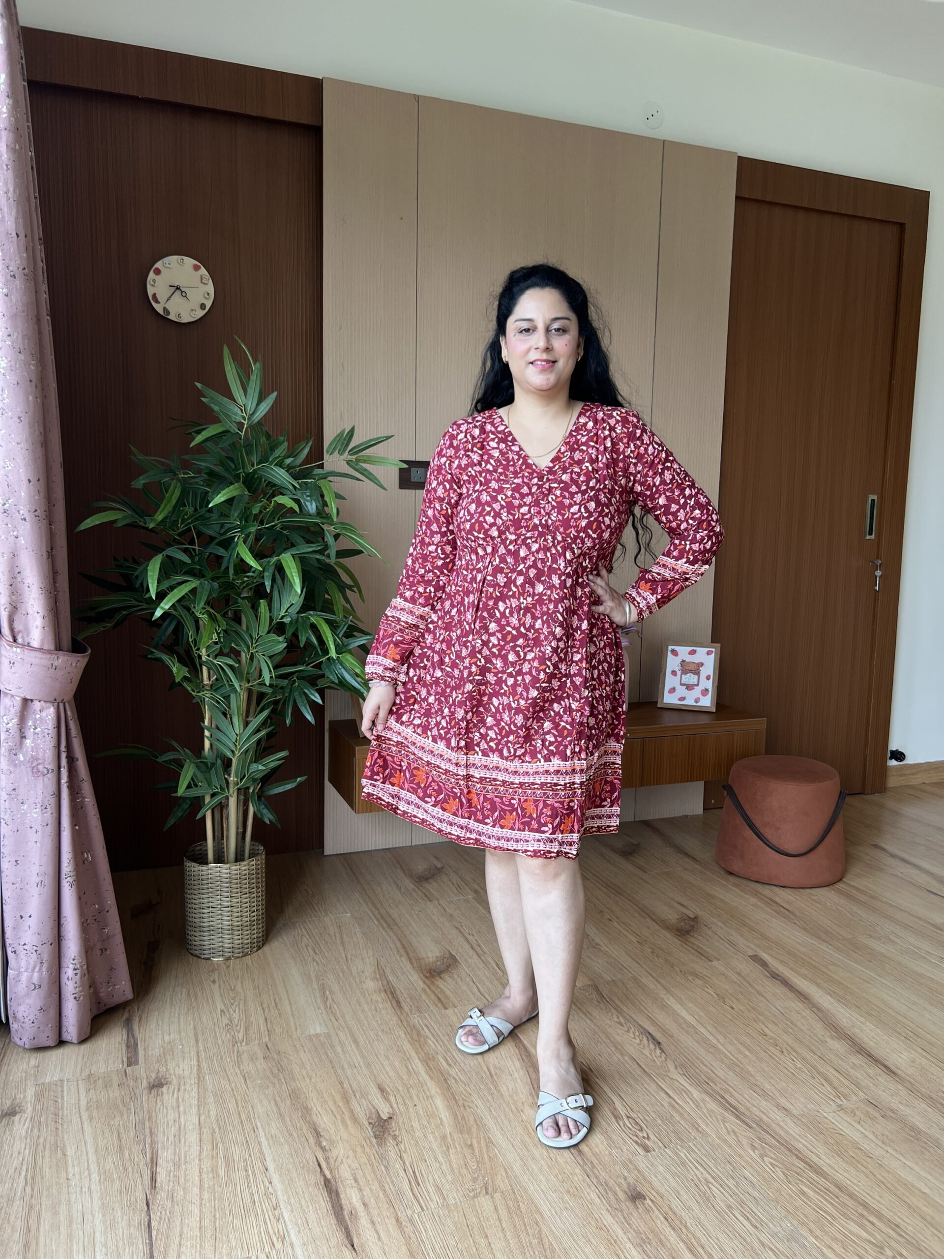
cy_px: 630
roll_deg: -0.7
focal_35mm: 26
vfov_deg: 67.3
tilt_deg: -6.8
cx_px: 472
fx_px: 945
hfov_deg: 53.1
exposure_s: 1/121
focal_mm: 5.7
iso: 50
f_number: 1.5
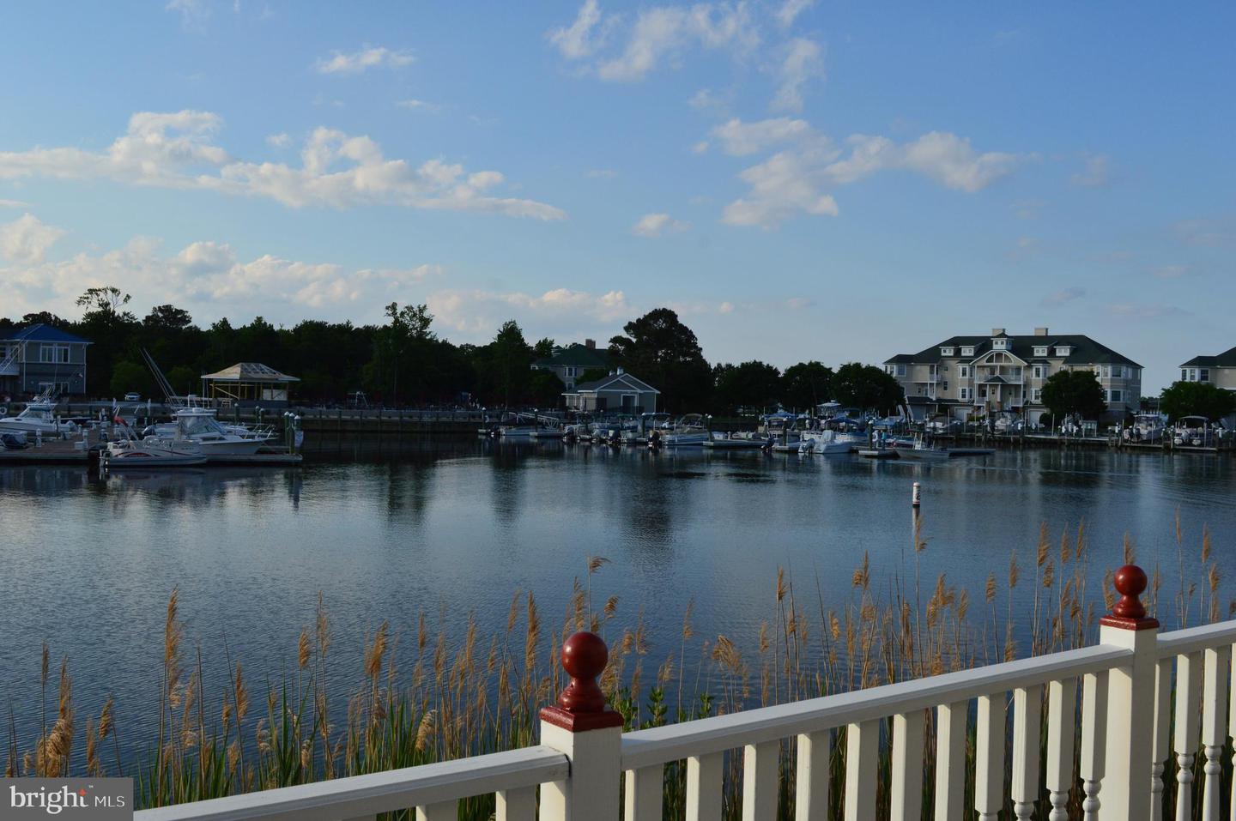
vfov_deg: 36.8
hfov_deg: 53.2
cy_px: 410
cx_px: 618
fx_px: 1235
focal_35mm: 36
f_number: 11
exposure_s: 1/500
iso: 400
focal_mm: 24
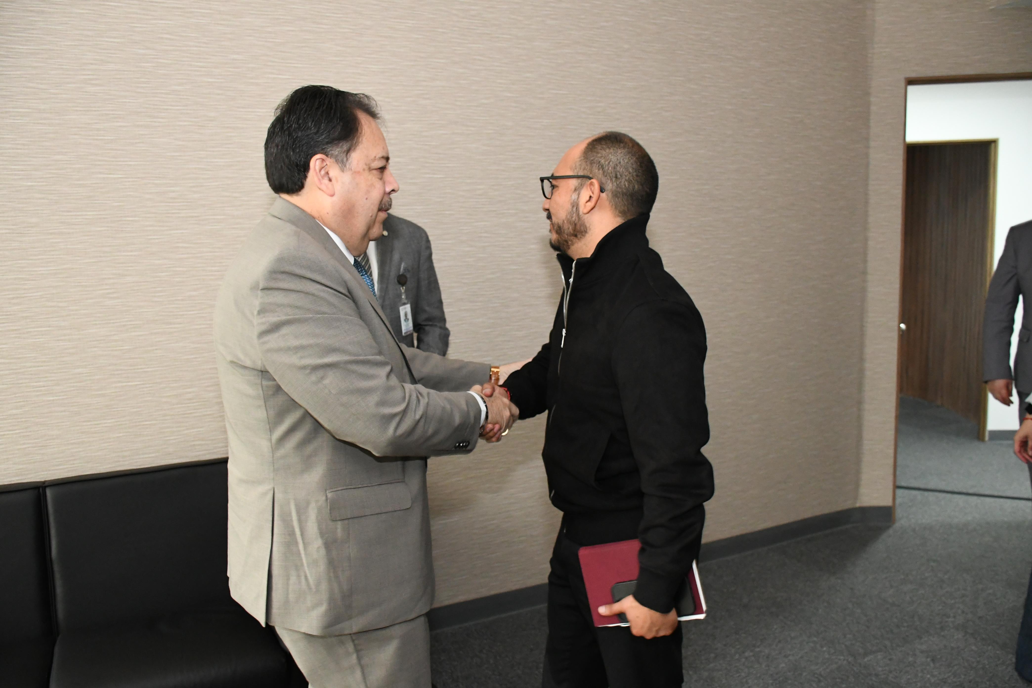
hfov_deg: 61.9
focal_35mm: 30
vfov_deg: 43.6
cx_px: 516
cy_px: 344
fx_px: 860
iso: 4000
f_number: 3.5
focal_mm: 20
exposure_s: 1/100
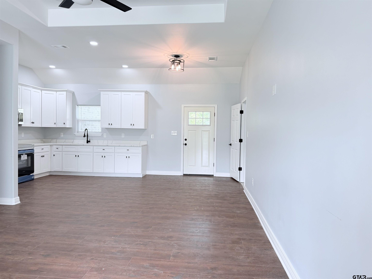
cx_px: 186
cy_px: 140
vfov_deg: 56.8
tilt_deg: -1.7
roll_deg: -0.3
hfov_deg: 71.6
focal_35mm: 24
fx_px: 258
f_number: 1.78
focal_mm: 6.76
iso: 160
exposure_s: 1/120
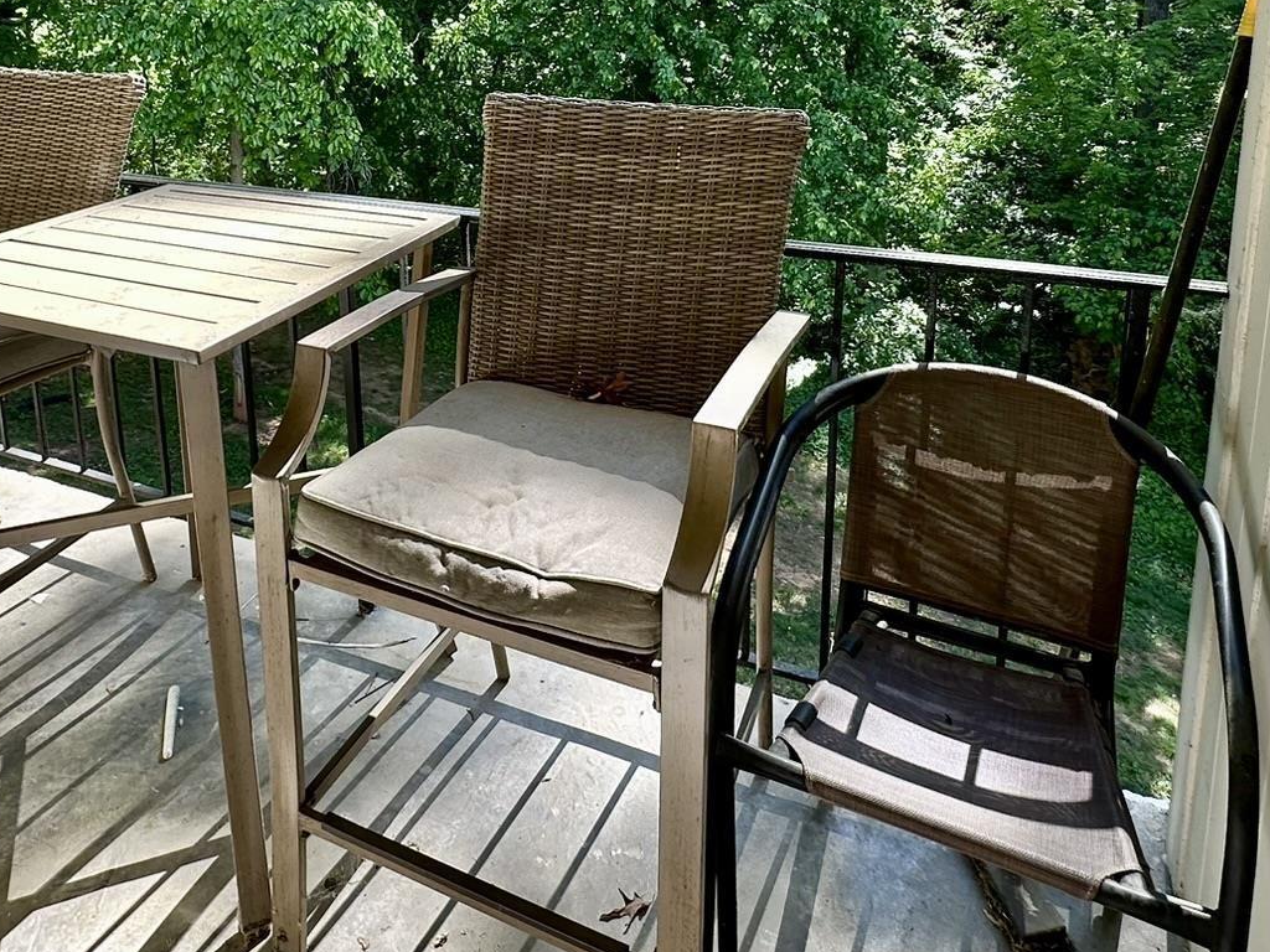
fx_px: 1027
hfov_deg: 62.8
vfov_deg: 45.8
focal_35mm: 28
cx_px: 497
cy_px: 125
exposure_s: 1/131
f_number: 2.2
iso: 40
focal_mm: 2.22
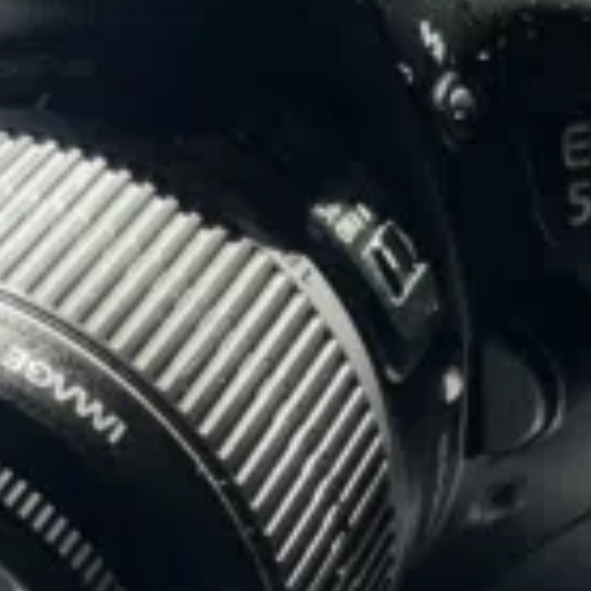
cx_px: 187
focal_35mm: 106
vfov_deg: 16.4
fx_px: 2047
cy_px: 298
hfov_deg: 16.4
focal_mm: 5.1
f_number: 1.6
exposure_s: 1/121
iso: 40
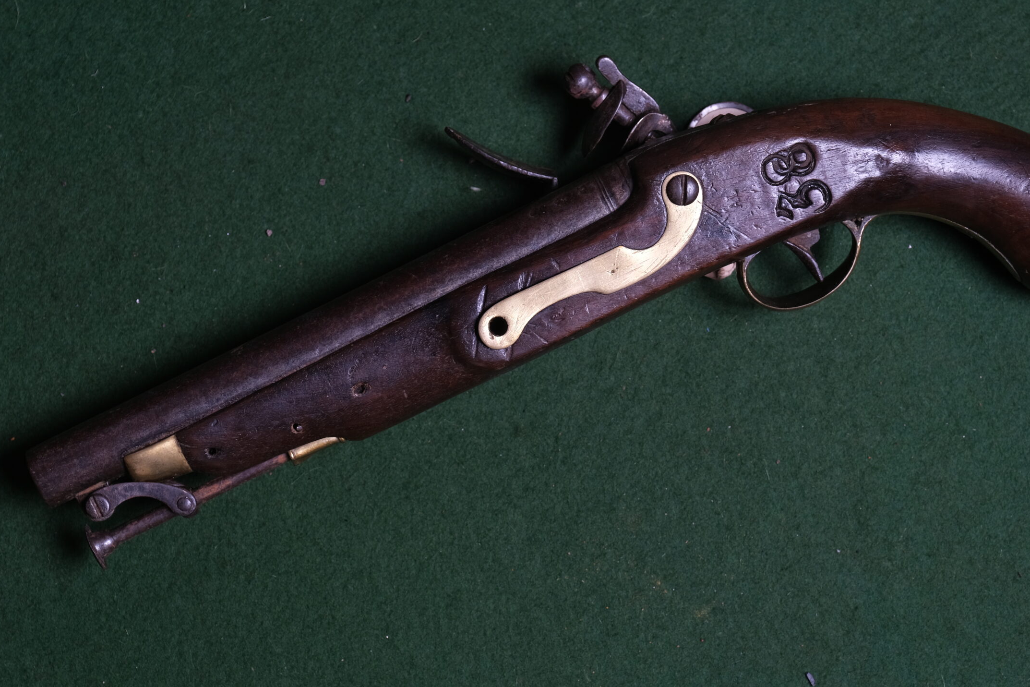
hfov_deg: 20.6
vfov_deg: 13.8
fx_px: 2832
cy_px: 332
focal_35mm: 99
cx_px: 588
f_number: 5.6
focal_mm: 55
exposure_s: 1/160
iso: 320
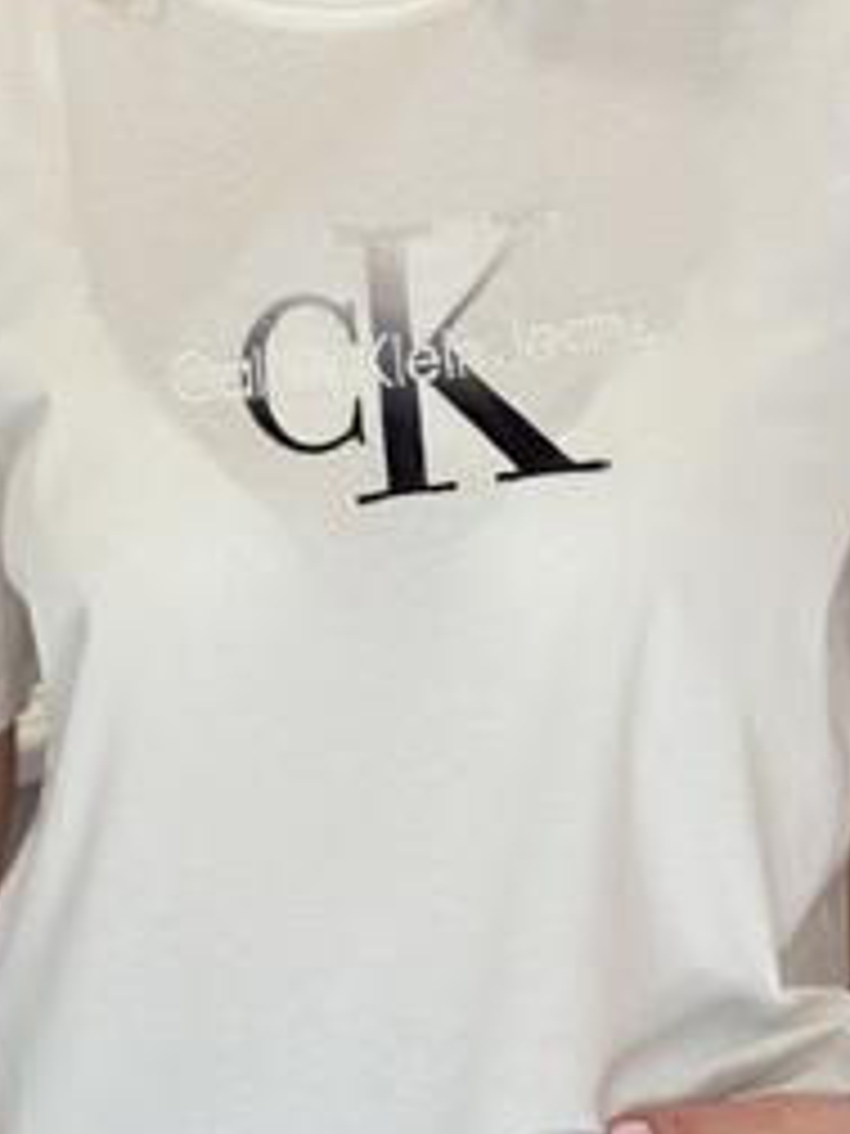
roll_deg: +0.0
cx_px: 409
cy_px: 698
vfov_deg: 19.8
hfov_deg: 14.9
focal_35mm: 99
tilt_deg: -15.7
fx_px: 3241
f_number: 1.78
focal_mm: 6.76
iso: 50
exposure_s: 1/122
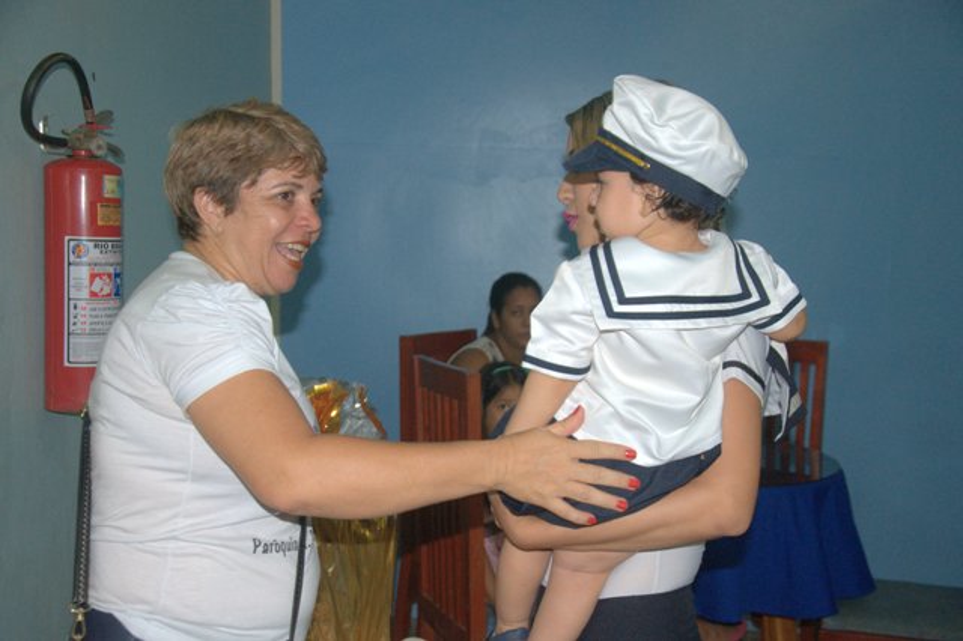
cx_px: 482
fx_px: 1283
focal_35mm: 48
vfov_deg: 28.0
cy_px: 320
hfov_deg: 41.1
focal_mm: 32
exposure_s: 1/60
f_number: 4.2
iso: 800
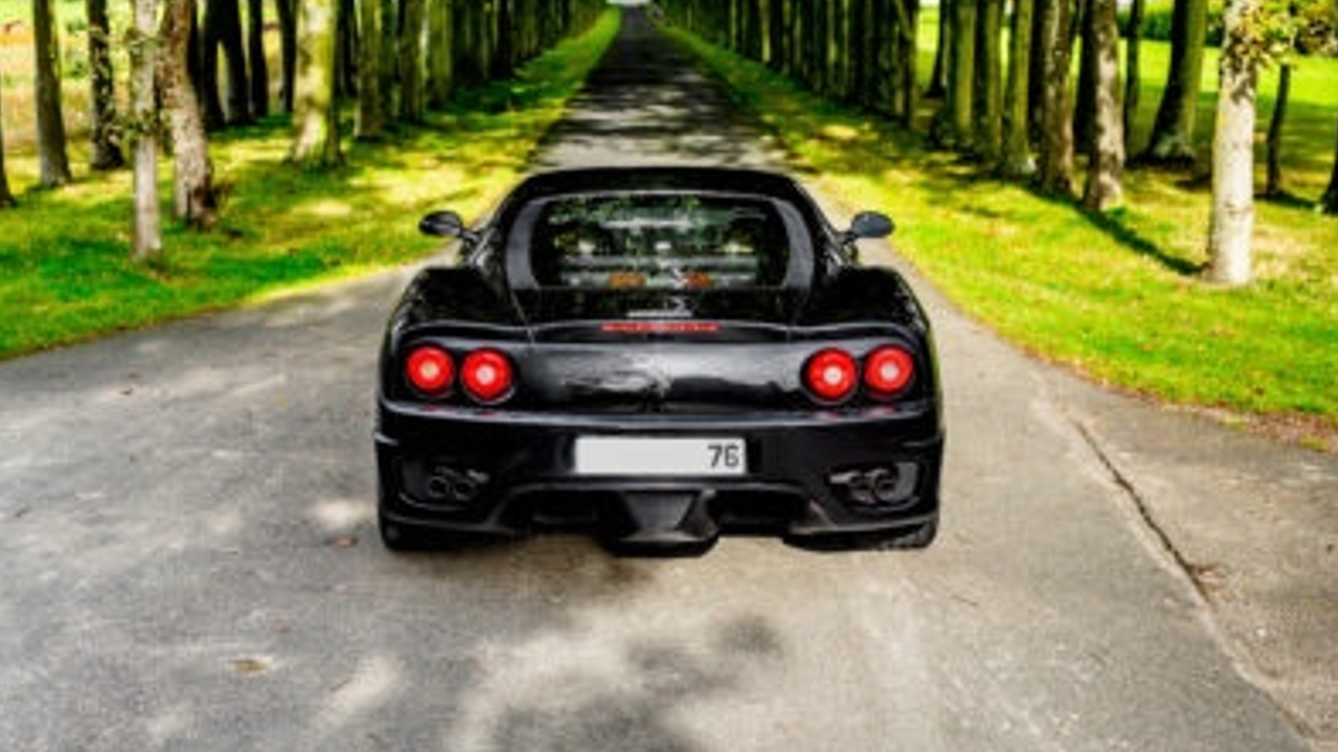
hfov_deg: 39.2
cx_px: 671
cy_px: 318
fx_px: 1880
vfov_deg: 22.6
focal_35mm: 53
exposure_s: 1/320
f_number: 4
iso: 100
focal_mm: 50
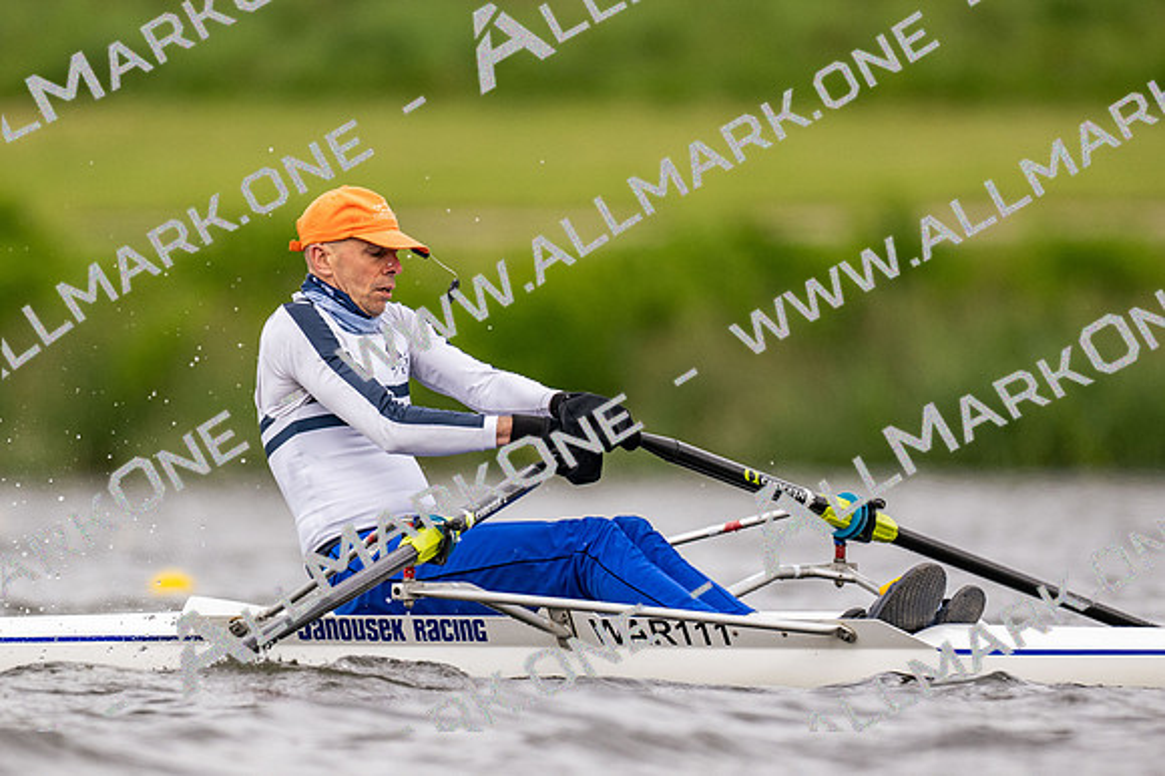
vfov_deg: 1.5
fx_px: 29107
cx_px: 582
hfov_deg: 2.3
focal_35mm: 900
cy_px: 388
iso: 720
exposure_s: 1/2500
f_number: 4
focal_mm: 600
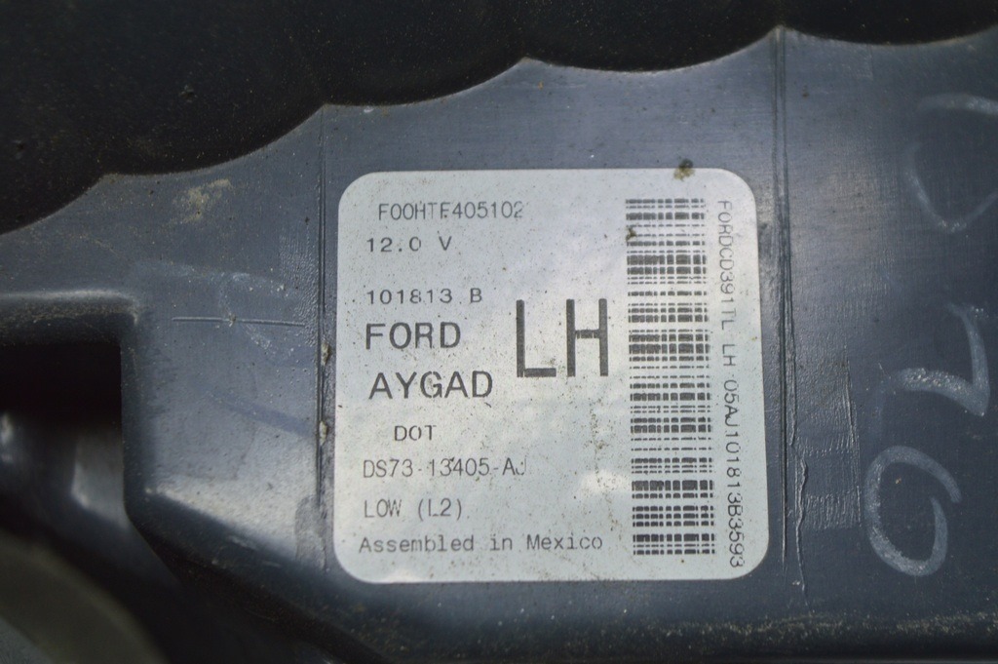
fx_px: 2285
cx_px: 499
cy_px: 332
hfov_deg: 24.6
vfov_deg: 16.5
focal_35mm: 82
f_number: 5.6
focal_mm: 55
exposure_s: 1/60
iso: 400
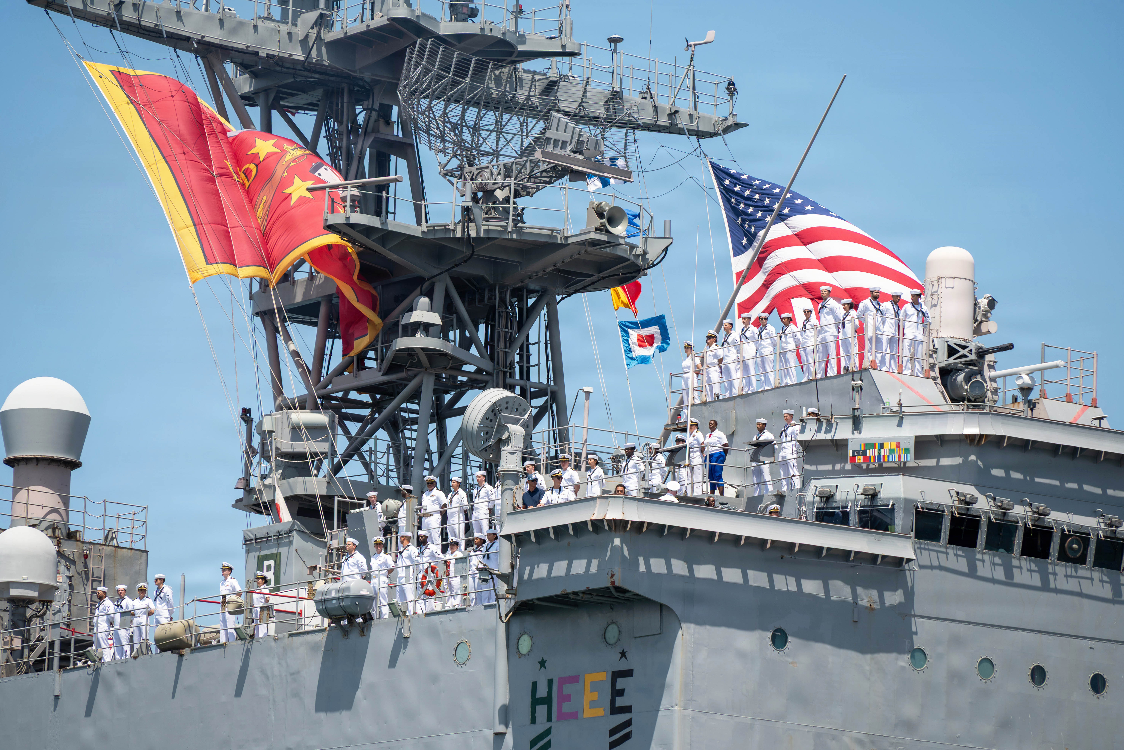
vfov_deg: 6.9
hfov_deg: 10.3
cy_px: 375
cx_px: 562
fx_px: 6244
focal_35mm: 200
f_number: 6.3
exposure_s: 1/500
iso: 100
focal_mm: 200
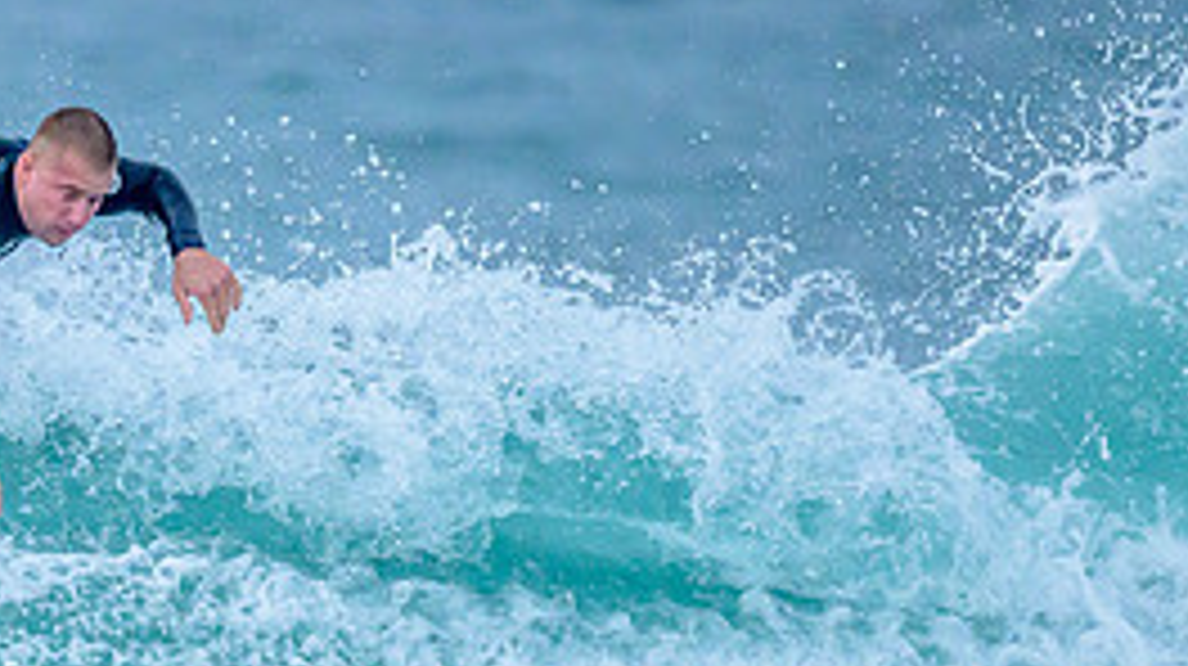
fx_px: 79350
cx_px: -200
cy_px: 807
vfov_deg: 0.5
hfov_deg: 0.9
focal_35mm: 2521
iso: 1600
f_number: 6.3
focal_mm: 800
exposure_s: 1/3200
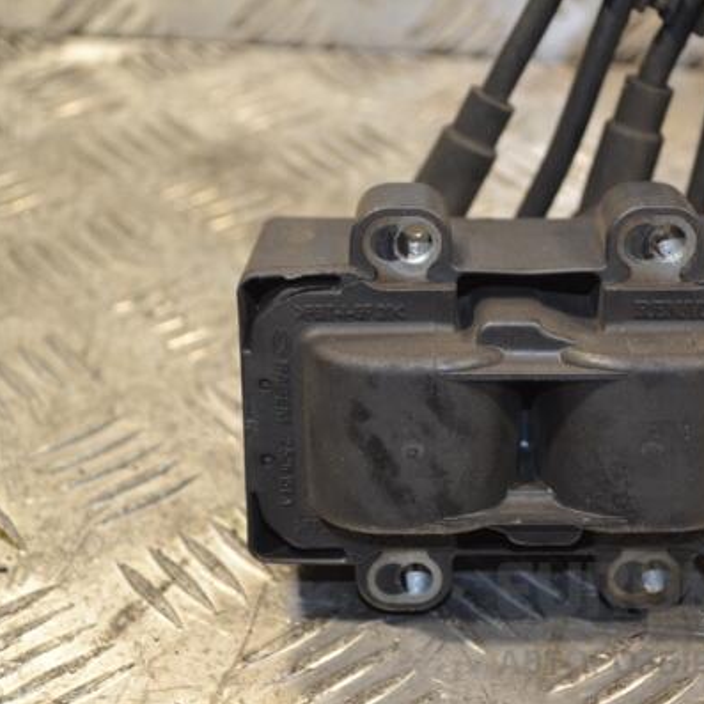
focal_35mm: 77
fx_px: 1772
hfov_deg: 22.4
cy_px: 353
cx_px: 465
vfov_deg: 22.5
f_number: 5.3
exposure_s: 1/60
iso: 500
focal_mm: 40
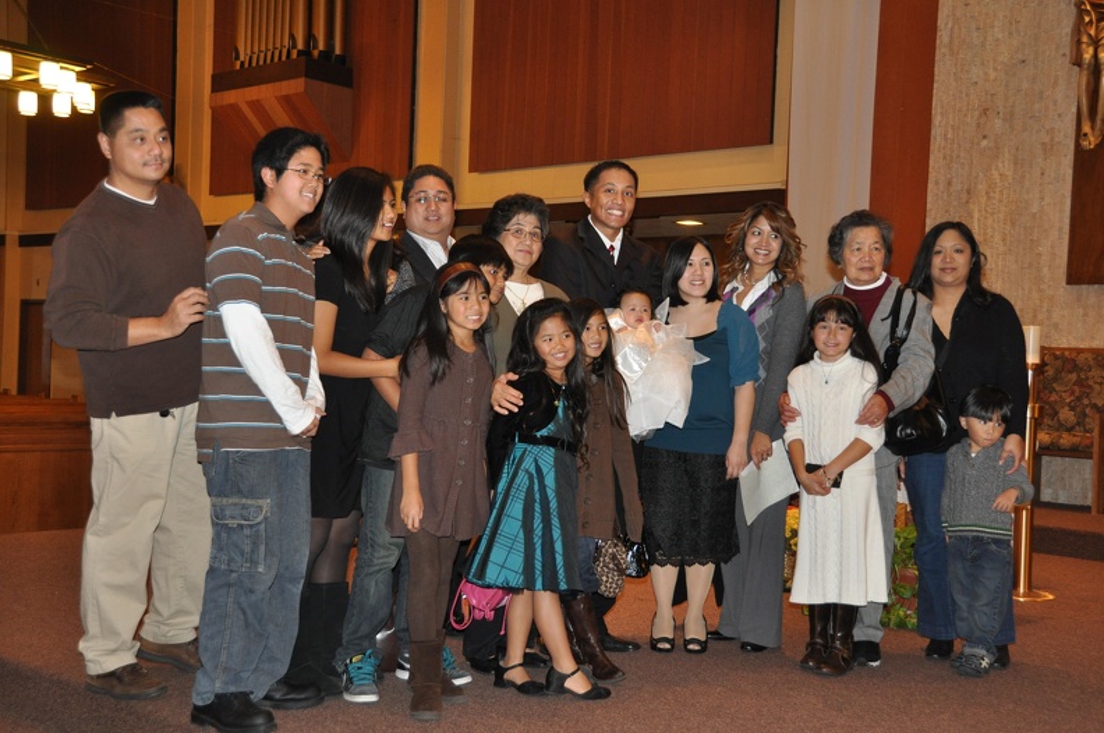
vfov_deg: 30.8
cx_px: 552
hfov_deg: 45.0
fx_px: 1332
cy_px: 366
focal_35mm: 44
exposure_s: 1/60
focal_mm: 29
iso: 800
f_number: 4
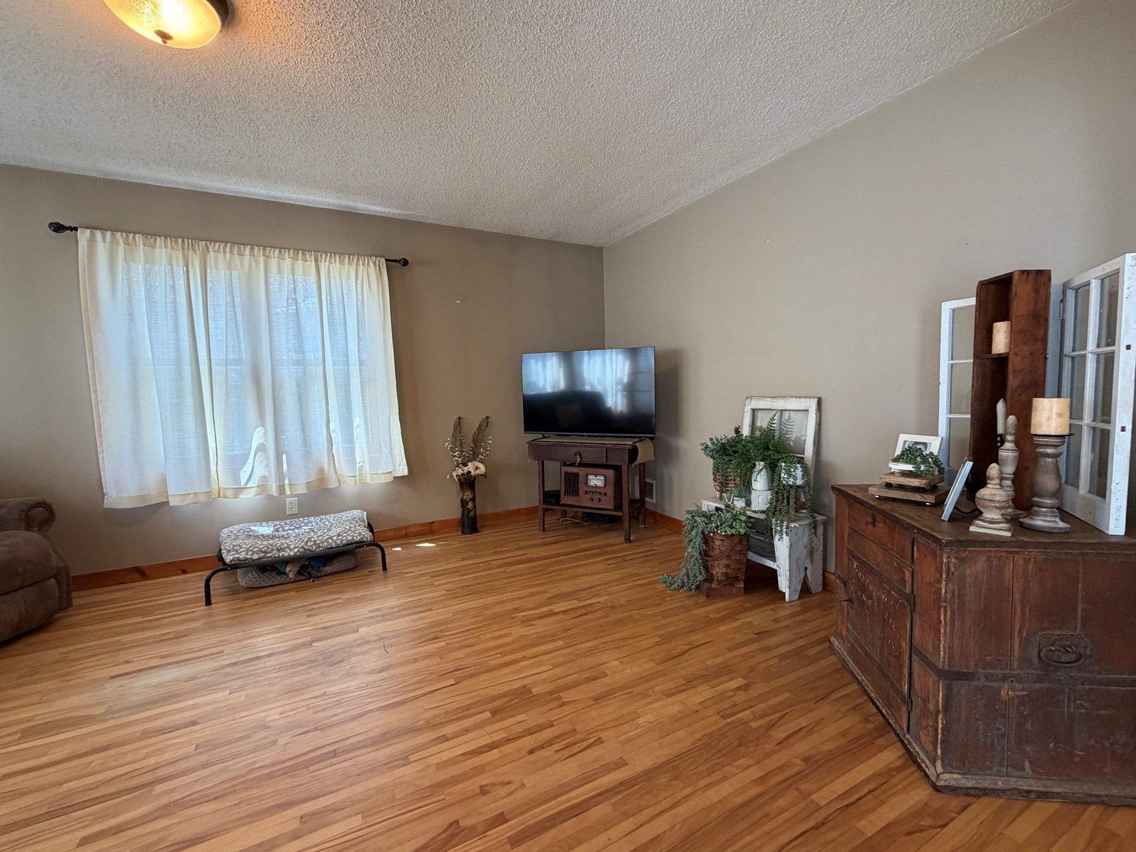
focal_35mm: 15
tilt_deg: -3.9
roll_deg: +2.3
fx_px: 492
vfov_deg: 81.8
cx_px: 590
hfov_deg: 98.1
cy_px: 428
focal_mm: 2.22
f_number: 2.2
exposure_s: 1/60
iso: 200
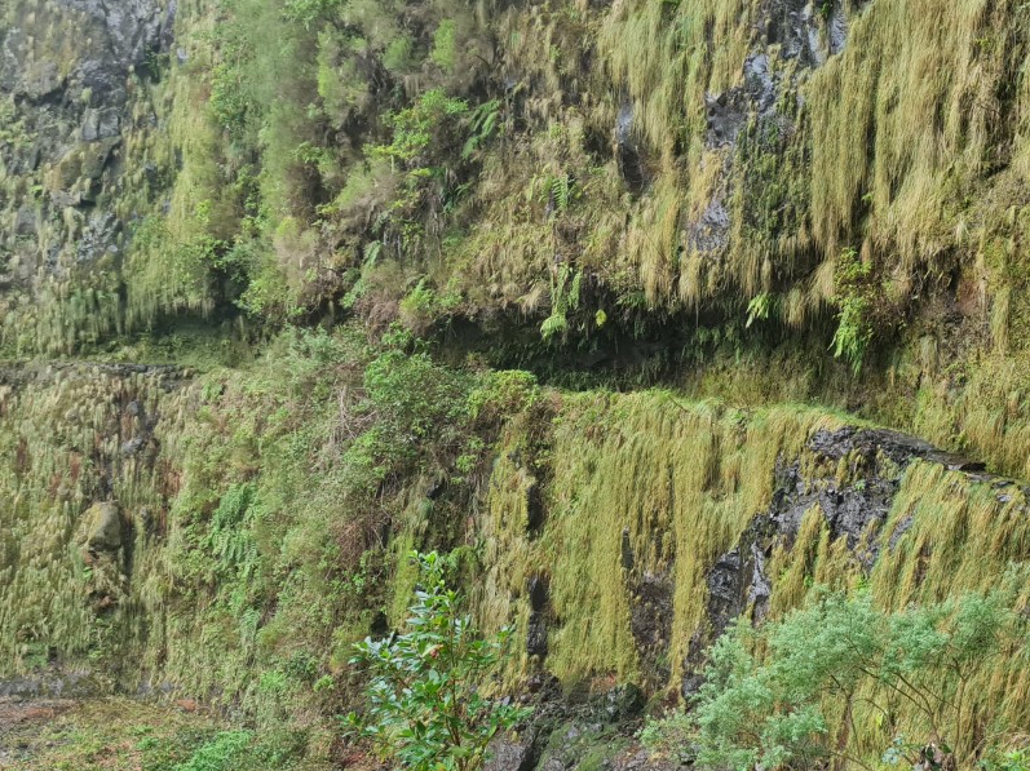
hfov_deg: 40.1
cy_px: 566
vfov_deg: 30.4
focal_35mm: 47
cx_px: 654
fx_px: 1398
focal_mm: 5.4
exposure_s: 1/100
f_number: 1.8
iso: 250
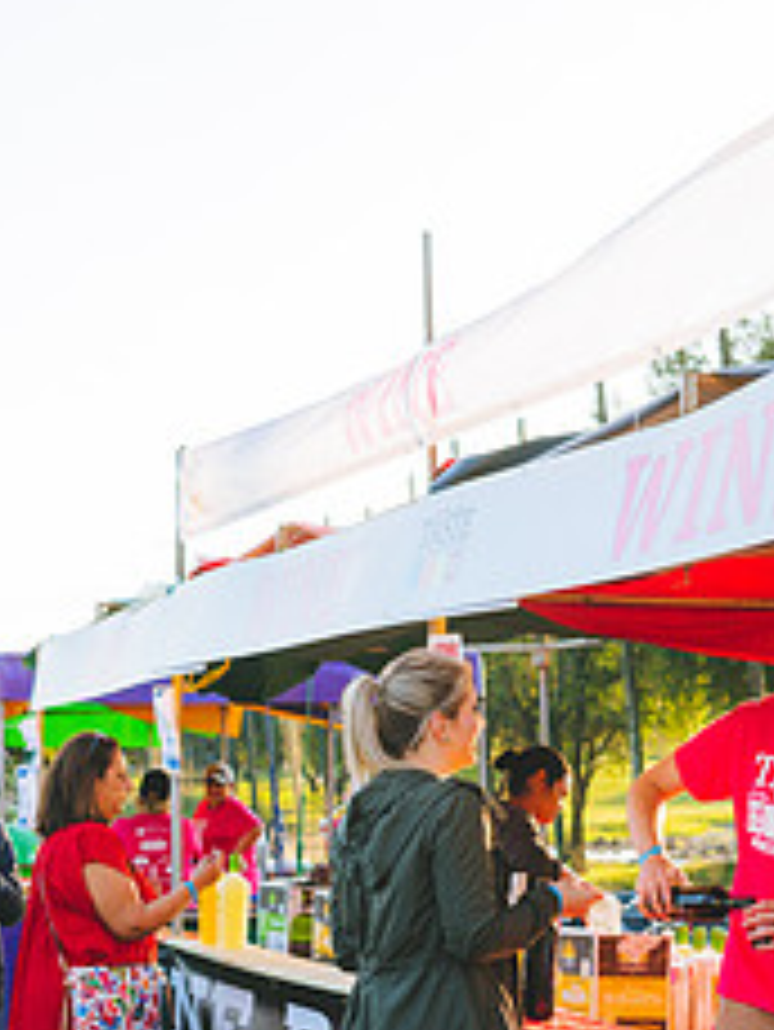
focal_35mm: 78
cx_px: 320
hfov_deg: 18.9
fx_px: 2323
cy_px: 821
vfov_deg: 24.6
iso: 64
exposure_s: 1/160
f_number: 3.5
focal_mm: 32
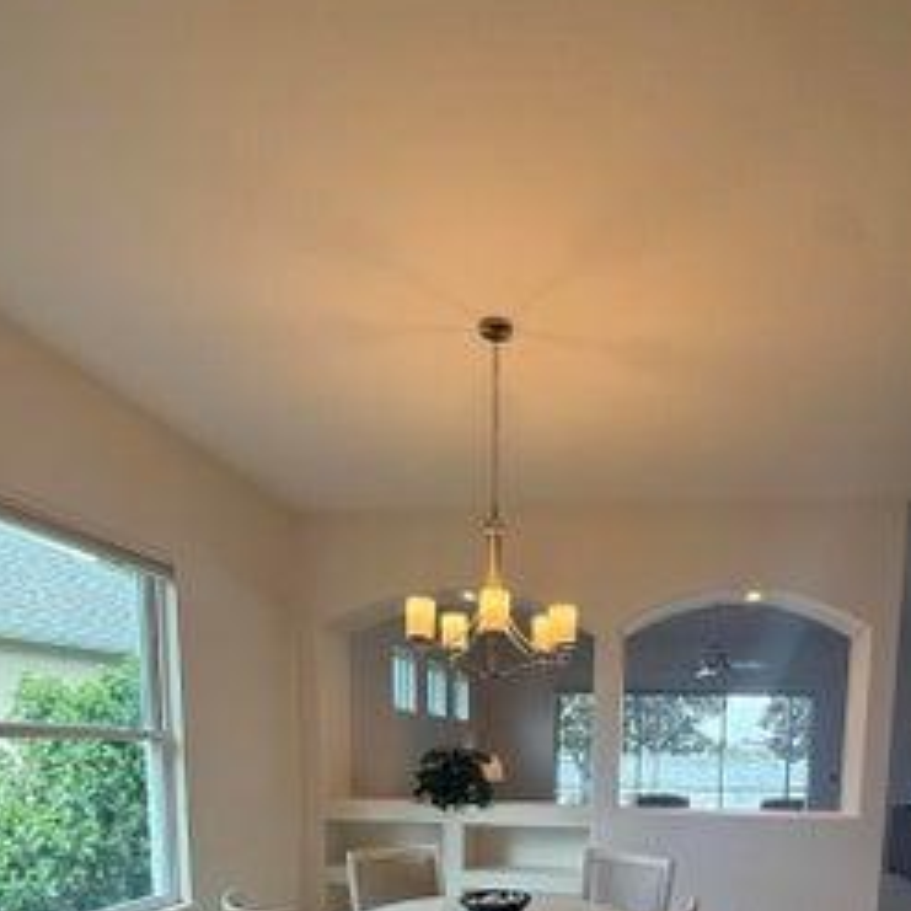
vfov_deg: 55.4
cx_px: 568
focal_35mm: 24
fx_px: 715
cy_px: 837
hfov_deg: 64.1
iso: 160
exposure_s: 1/120
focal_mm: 2.22
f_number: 2.2
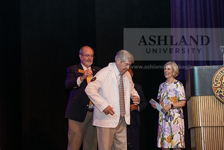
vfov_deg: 17.1
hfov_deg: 25.4
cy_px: 75
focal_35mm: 80
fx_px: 498
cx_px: 112
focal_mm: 80
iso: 2000
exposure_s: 1/200
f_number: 4
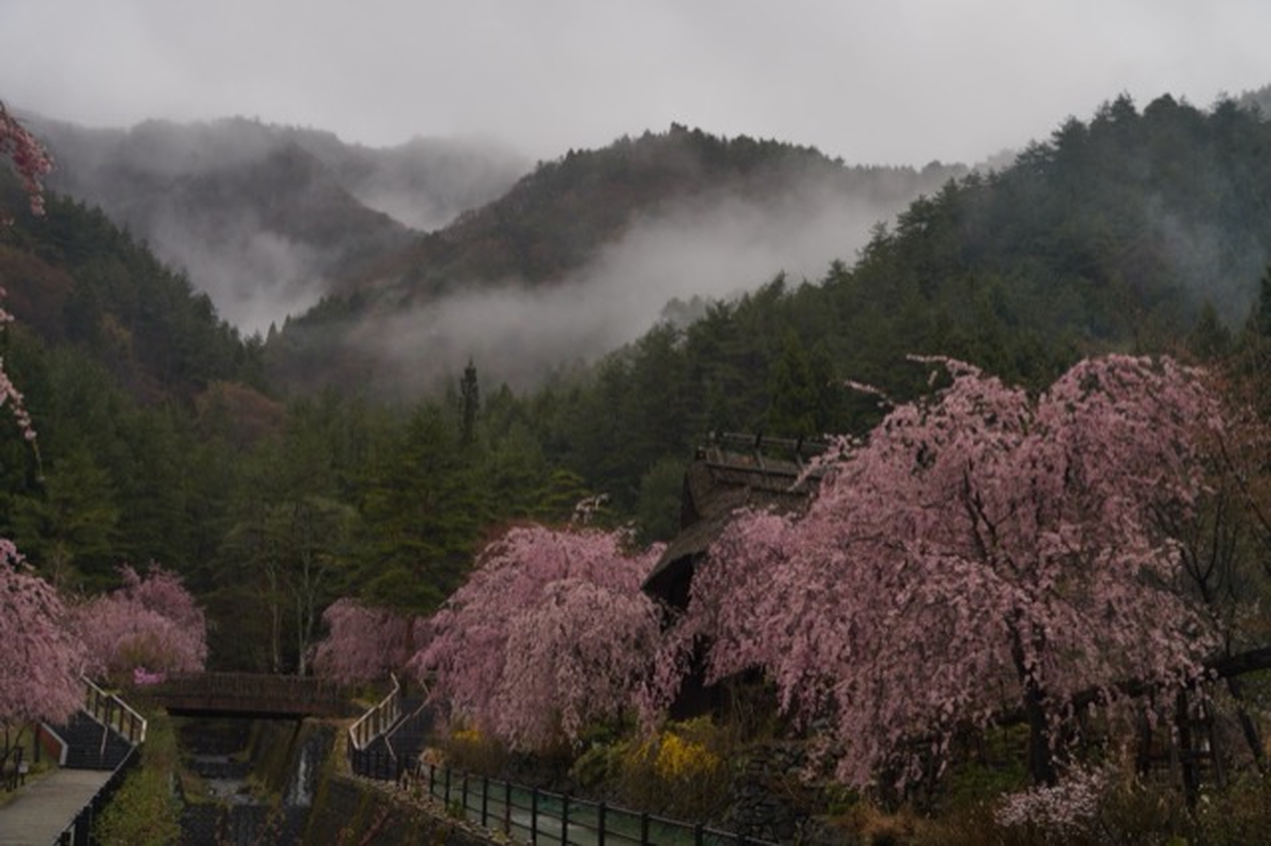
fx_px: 1870
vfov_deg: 25.5
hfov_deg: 37.5
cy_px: 423
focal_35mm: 53
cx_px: 636
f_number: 9
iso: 100
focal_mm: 53
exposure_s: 1/60
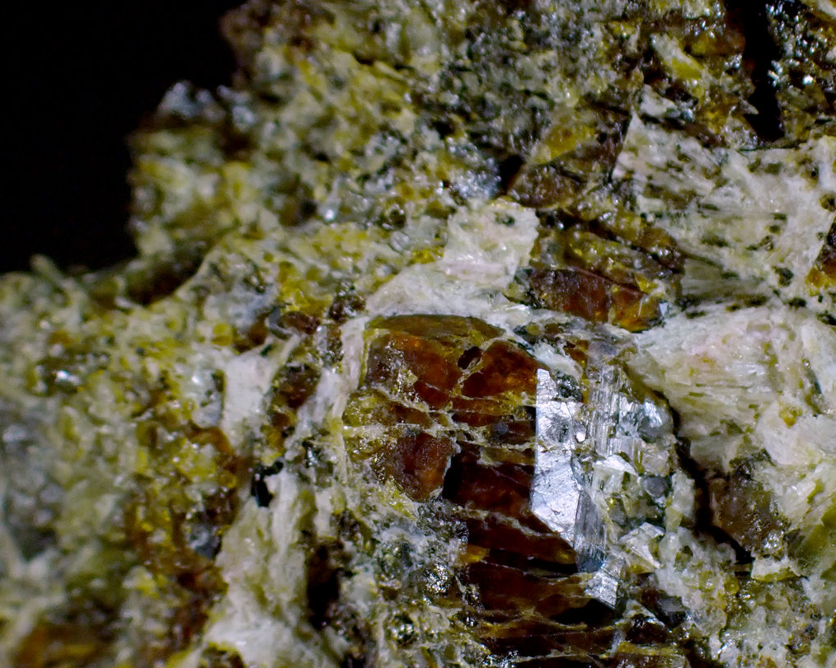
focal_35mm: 154
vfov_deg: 10.0
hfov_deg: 12.5
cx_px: 547
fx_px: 3810
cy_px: 455
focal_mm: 18
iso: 400
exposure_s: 1/400
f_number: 4.9
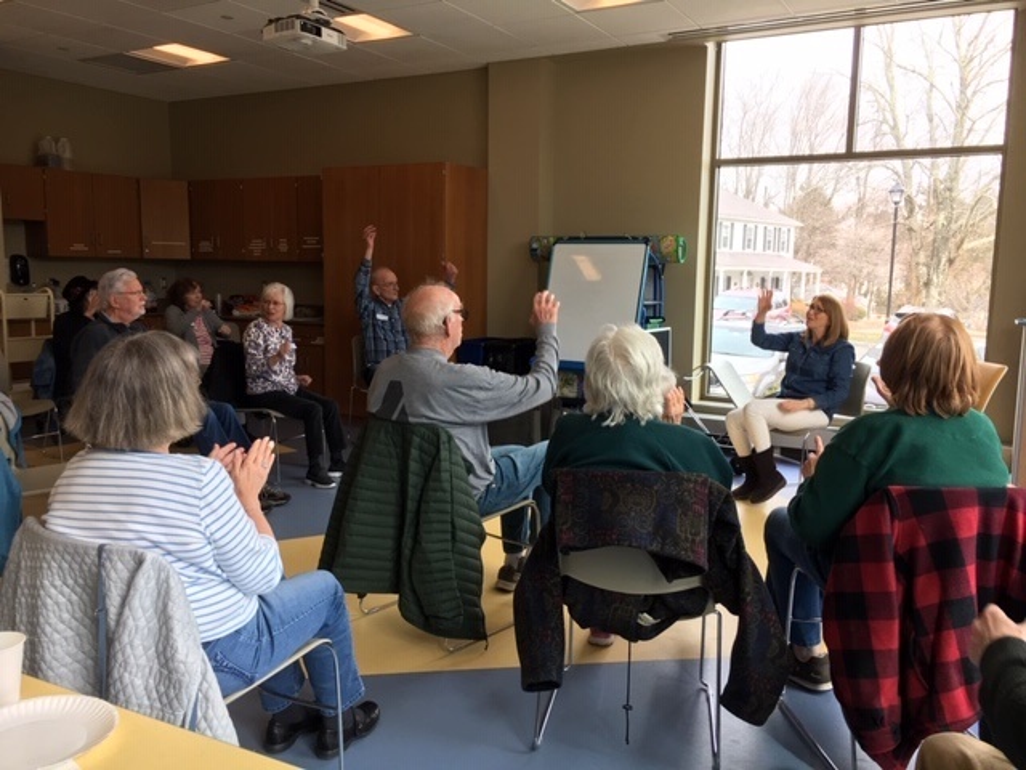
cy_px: 385
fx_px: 860
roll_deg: -1.3
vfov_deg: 48.2
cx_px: 513
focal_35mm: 29
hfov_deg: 61.7
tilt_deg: -7.8
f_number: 2.2
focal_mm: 4.15
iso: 40
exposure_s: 1/120
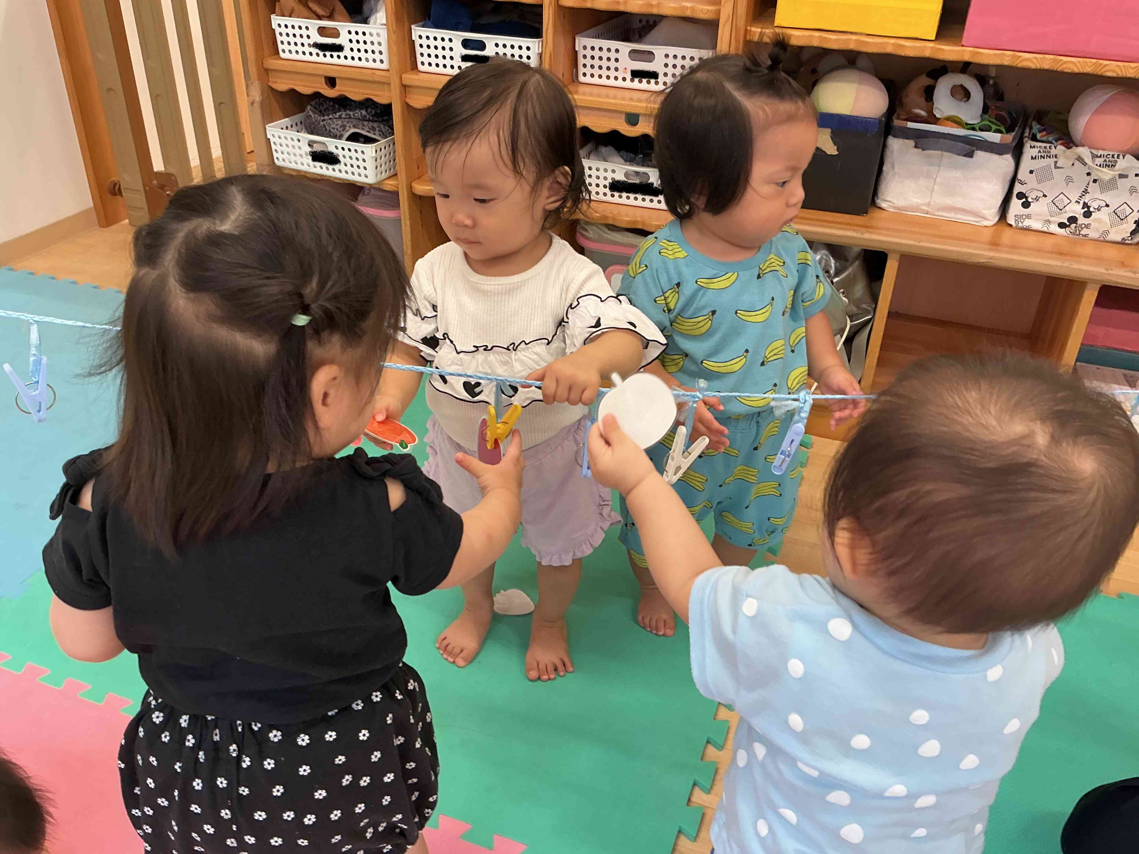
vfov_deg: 48.2
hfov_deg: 61.7
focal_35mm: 29
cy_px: 427
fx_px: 954
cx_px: 570
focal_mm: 3
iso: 50
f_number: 1.8
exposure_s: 1/60
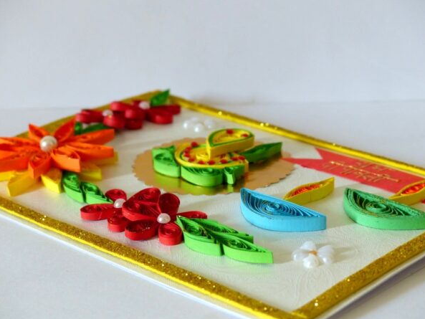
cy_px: 161
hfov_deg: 23.8
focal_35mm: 82
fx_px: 1007
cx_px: 214
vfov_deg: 18.0
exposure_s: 1/60
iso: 320
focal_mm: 14.5
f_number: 2.8
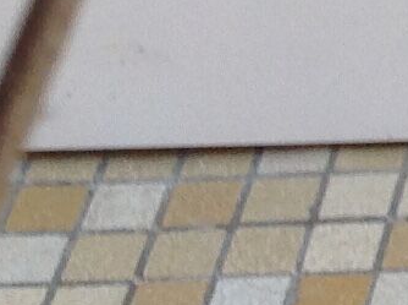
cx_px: 1419
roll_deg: -3.1
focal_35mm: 272
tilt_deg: -33.3
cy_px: -170
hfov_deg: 6.4
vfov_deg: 5.4
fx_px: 3199
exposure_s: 1/24
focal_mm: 4.28
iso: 64
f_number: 2.4
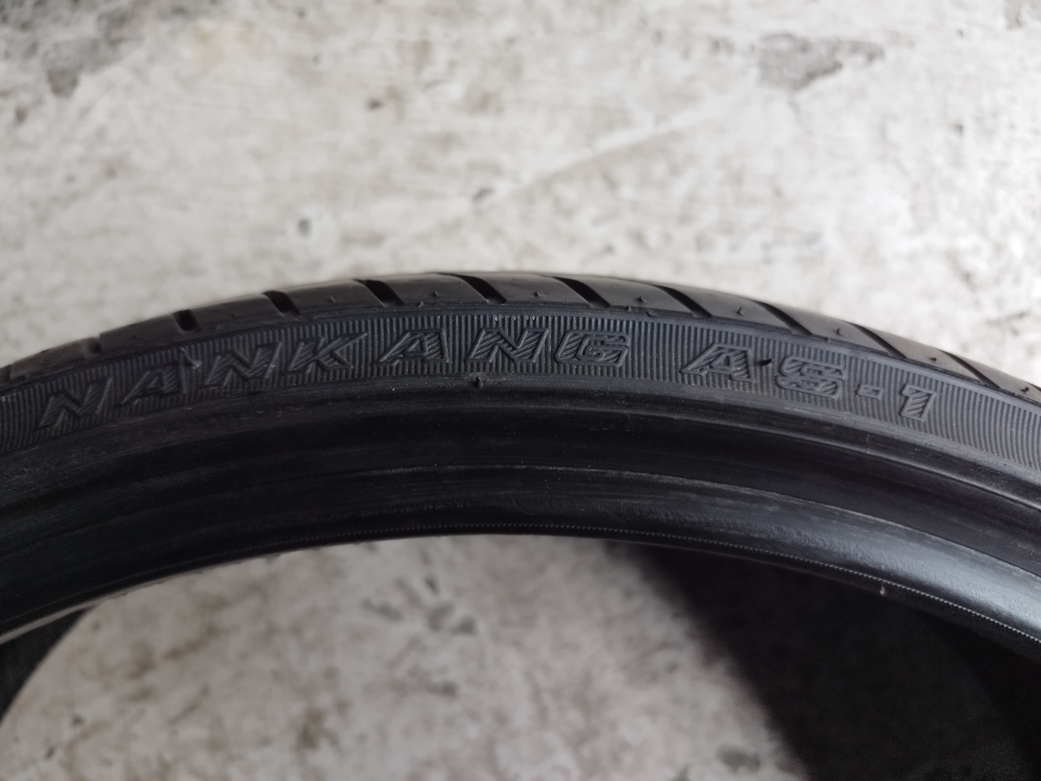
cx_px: 520
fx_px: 752
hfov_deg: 69.4
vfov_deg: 54.9
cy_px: 390
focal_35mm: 25
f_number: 1.89
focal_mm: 5.95
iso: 250
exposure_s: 1/33.3
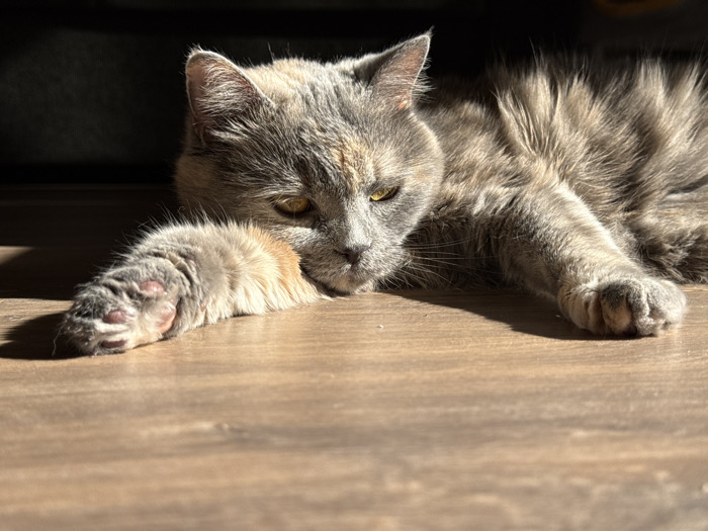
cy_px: 266
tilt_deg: -6.4
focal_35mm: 48
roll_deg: +0.3
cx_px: 354
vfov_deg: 30.3
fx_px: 982
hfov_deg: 39.7
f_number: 1.78
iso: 64
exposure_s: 1/1838
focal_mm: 6.76
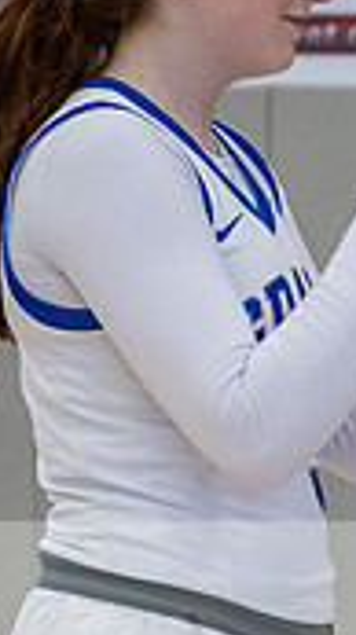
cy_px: 226
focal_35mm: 290
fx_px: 4879
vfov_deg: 7.4
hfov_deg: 4.2
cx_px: 577
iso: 2800
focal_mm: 70
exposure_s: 1/400
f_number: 5.6
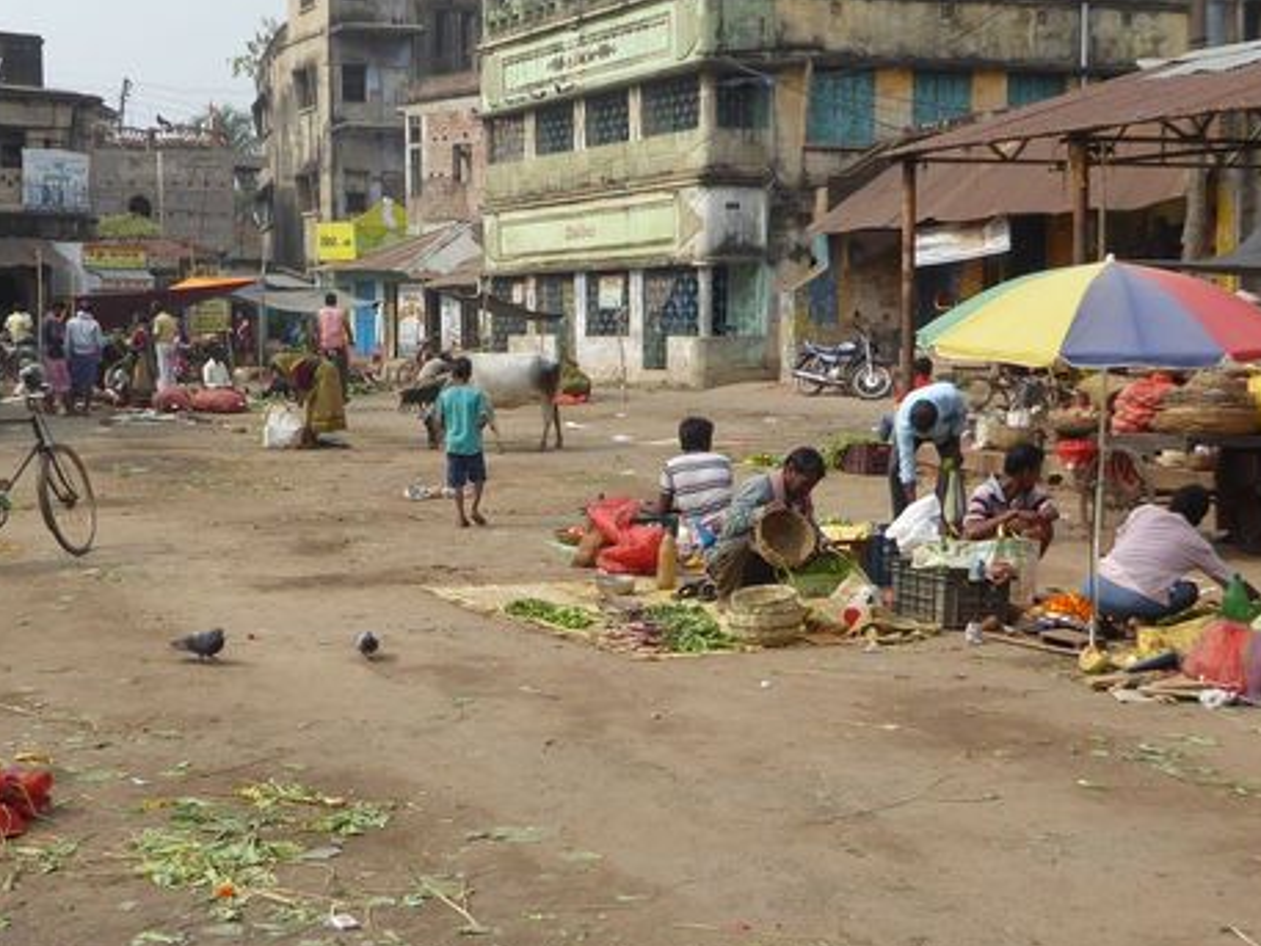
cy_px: 488
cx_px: 453
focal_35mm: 56
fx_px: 2041
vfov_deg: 26.1
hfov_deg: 34.1
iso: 80
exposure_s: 1/500
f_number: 3.5
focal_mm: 5.4
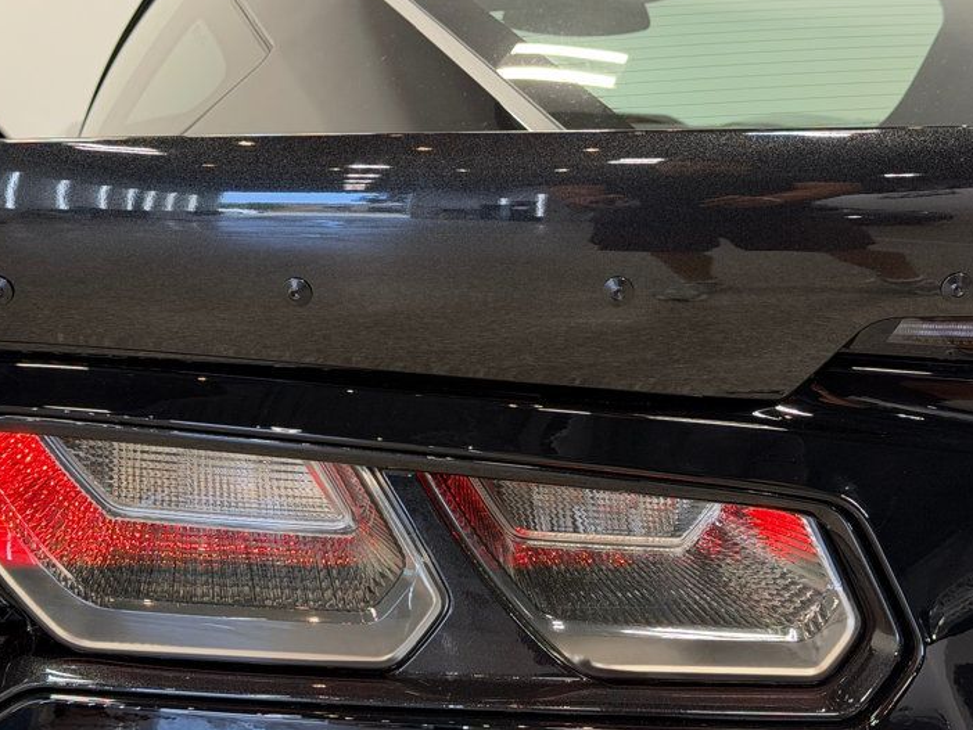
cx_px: 405
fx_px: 1968
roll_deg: -0.7
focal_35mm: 70
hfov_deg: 27.7
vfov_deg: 21.0
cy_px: 399
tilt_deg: -11.5
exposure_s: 1/120
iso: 80
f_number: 1.78
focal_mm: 6.76
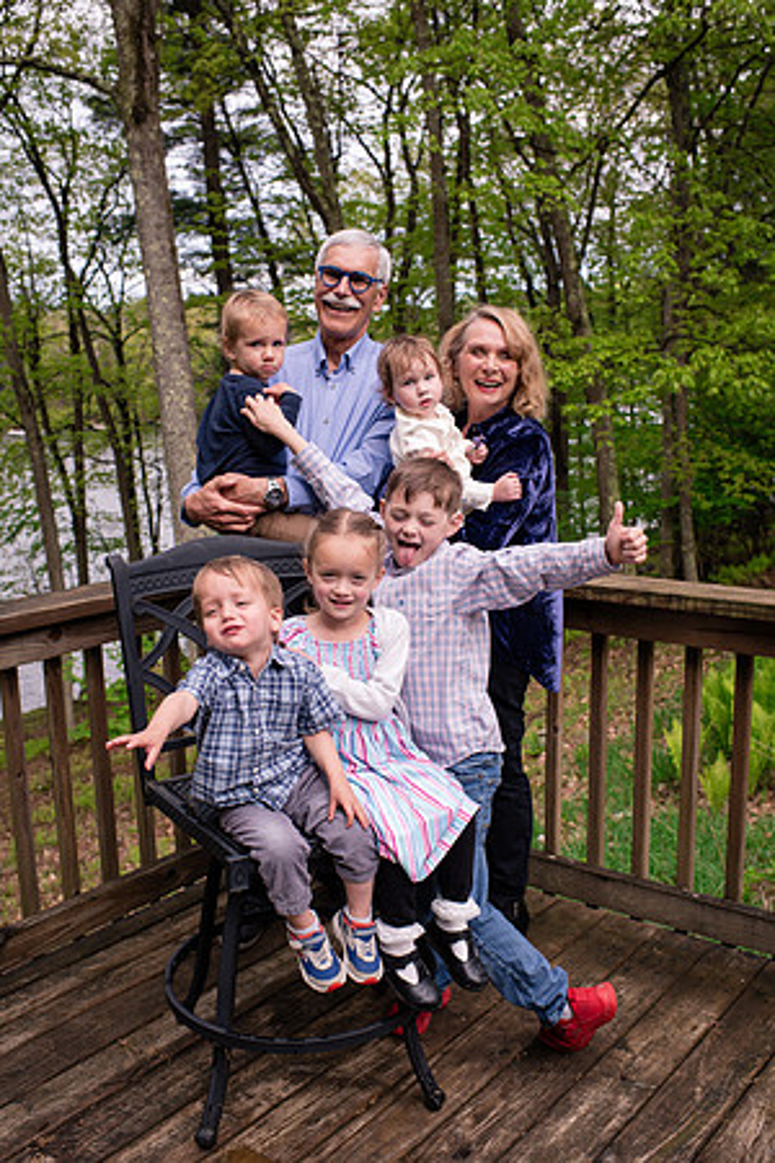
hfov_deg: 37.9
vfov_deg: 54.4
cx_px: 388
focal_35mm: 35
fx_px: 1130
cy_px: 582
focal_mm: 35
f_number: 6.3
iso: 400
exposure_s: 1/640
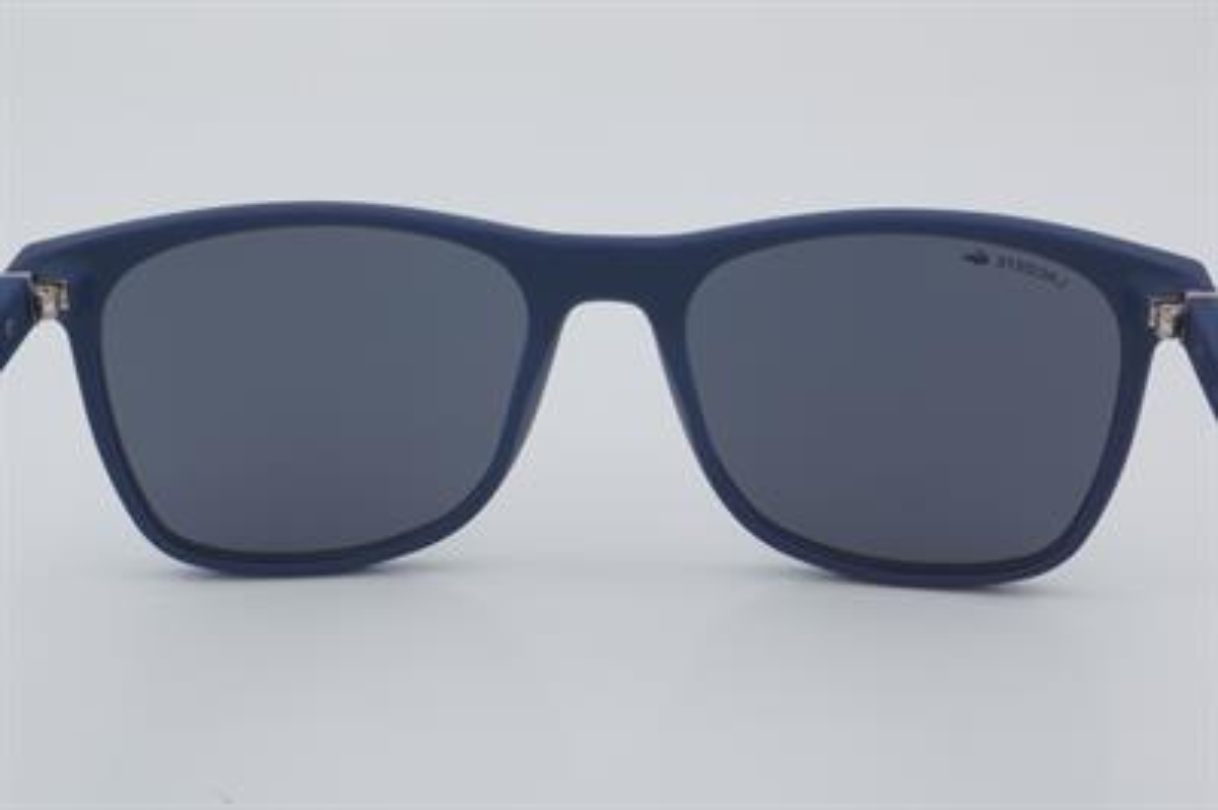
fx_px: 2282
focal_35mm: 68
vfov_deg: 20.1
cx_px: 609
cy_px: 405
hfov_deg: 29.9
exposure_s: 1/4
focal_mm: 45
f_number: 32
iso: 100
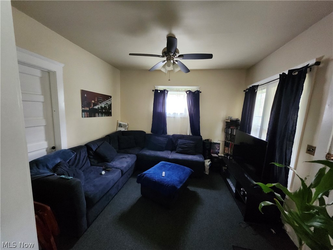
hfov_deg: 106.2
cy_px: 125
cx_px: 166
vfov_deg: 89.9
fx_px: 125
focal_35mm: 13
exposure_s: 1/24
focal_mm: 1.74
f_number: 2.2
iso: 1000
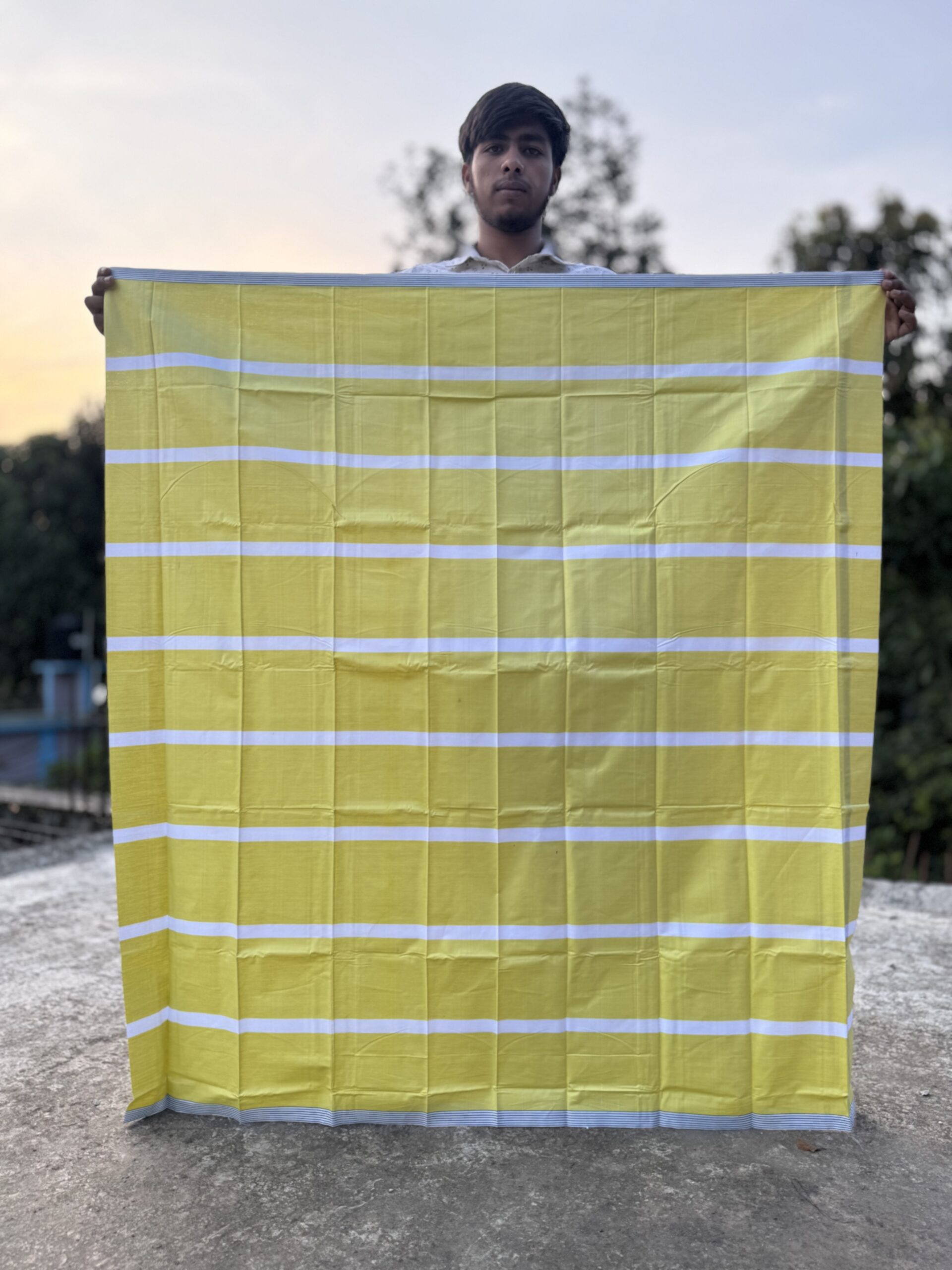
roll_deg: -0.4
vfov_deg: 71.6
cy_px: 635
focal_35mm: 24
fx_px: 880
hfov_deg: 56.8
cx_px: 476
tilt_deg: +0.8
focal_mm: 6.76
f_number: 1.78
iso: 80
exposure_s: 1/383
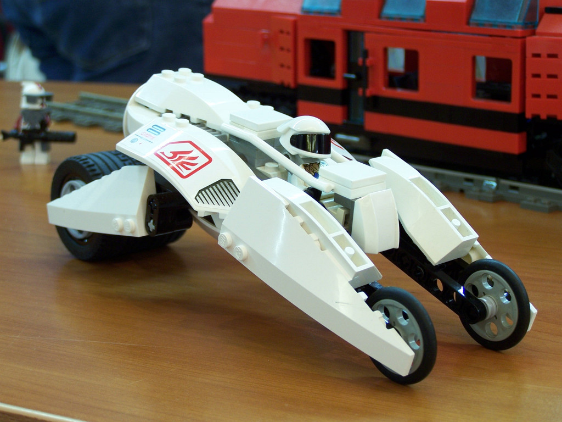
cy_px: 211
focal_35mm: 75
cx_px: 281
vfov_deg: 19.6
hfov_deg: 26.0
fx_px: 1218
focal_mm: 12.4
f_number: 3.2
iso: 80
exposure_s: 1/3
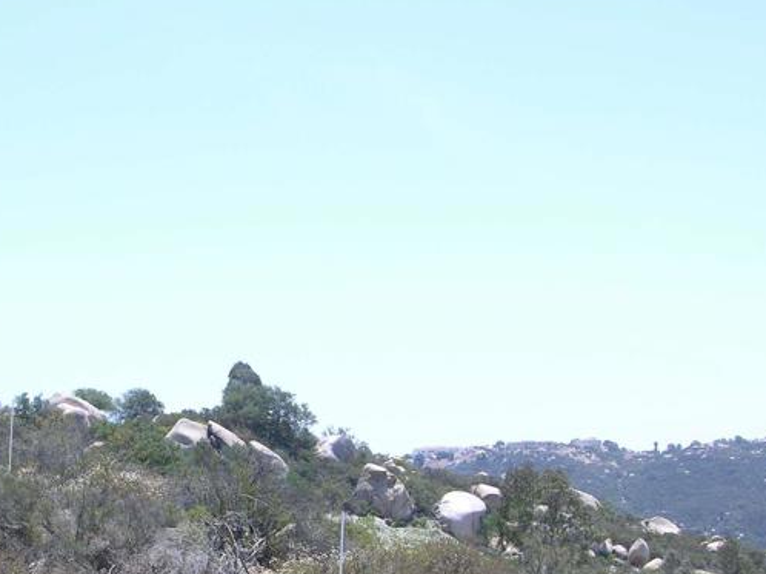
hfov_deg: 26.6
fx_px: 1592
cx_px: 174
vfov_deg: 20.3
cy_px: 402
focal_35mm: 72
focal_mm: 8.9
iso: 50
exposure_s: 1/206
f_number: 5.6
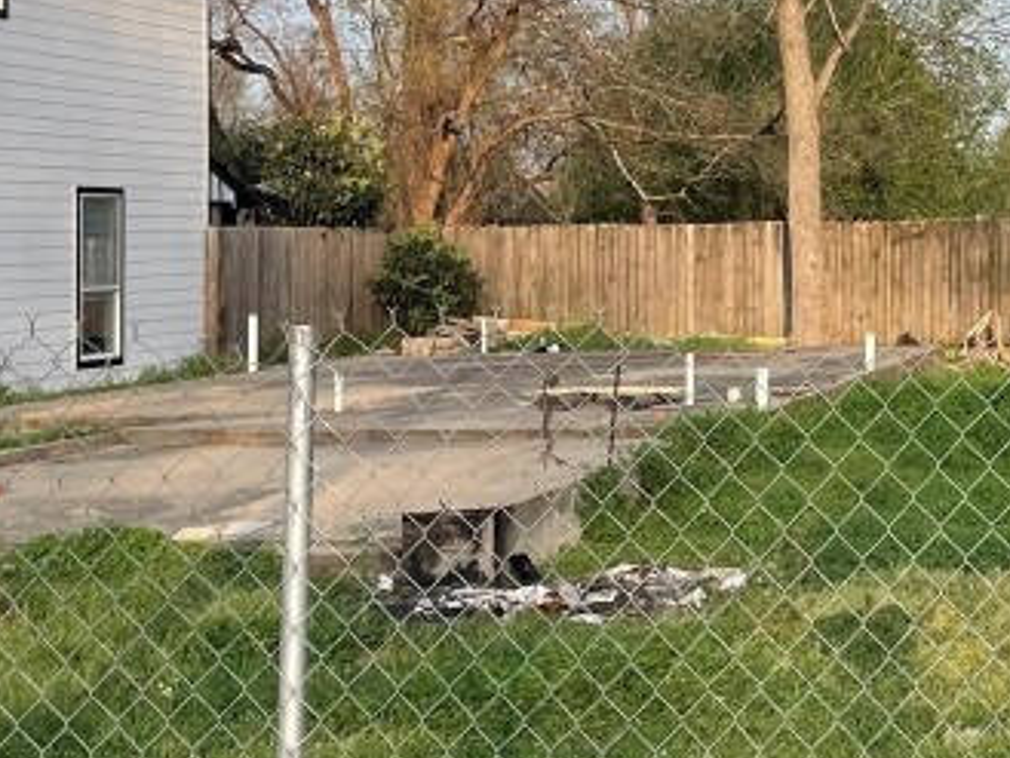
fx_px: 2364
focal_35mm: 81
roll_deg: +1.0
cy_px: 135
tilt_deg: +2.5
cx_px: 998
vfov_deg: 18.0
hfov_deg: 23.2
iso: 32
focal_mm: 4.2
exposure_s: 1/1618
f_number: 1.6
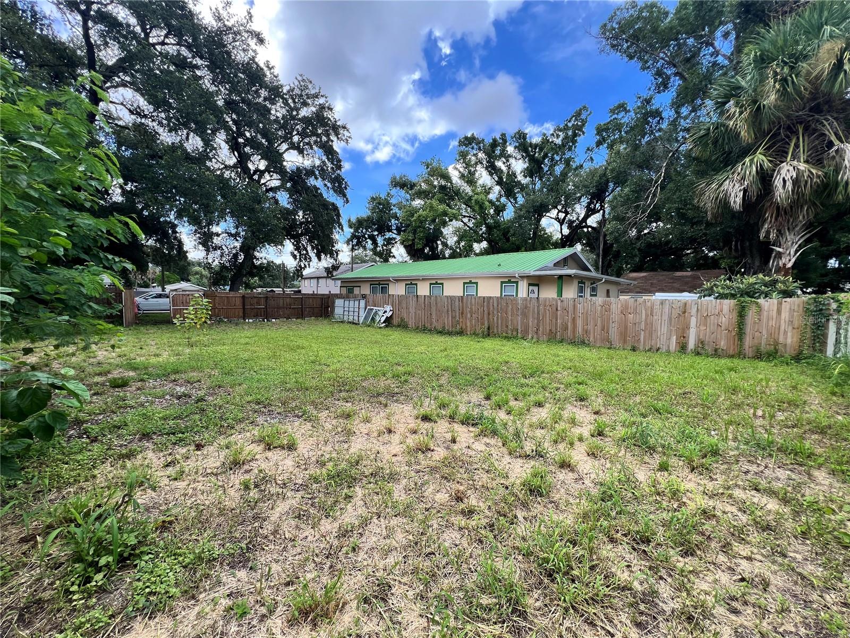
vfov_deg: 89.9
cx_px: 425
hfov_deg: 106.2
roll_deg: -0.2
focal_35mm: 13
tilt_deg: -4.9
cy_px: 319
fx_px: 319
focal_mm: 1.57
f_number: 1.8
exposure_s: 1/407
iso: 32
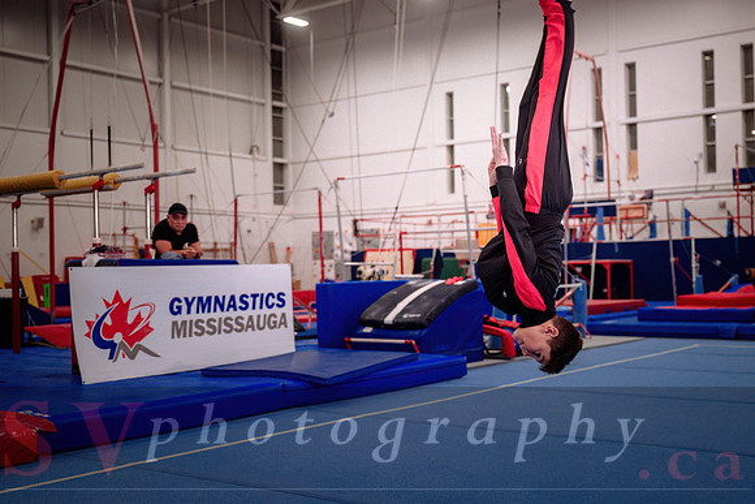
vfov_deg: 31.3
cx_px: 420
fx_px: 899
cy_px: 269
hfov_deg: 45.5
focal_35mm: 43
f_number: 2.8
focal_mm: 37
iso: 1600
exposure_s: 1/1000
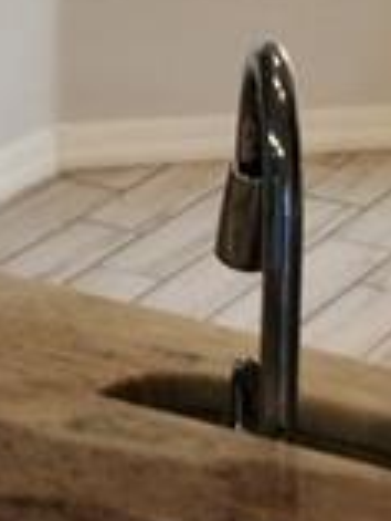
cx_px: 83
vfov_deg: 9.6
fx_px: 2647
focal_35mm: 176
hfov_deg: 8.4
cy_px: -846
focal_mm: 5.4
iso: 64
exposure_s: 1/120
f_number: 1.8
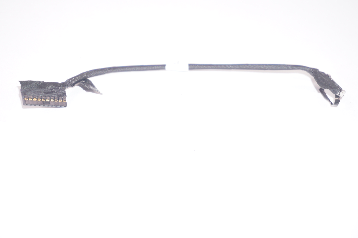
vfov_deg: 18.1
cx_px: 179
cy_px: 119
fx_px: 745
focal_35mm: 75
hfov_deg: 27.0
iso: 160
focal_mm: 50
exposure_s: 1/160
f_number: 5.6
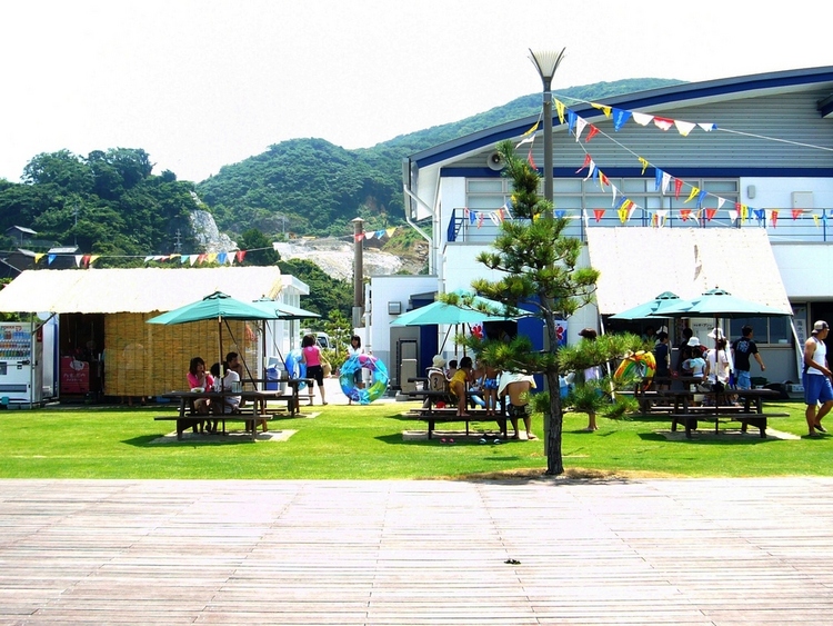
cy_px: 313
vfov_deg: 30.3
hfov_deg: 39.6
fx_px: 1155
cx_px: 416
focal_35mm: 48
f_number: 3
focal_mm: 5.7
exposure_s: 1/320
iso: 80
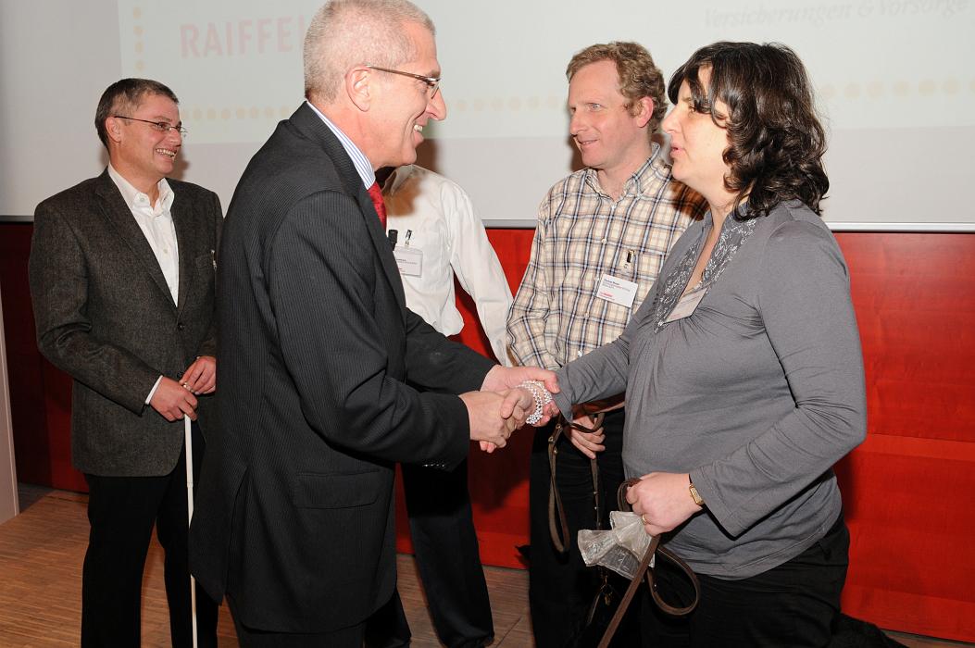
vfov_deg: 36.8
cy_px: 324
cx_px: 488
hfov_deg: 53.2
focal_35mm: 36
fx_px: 974
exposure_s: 1/60
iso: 400
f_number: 5.6
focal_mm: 24
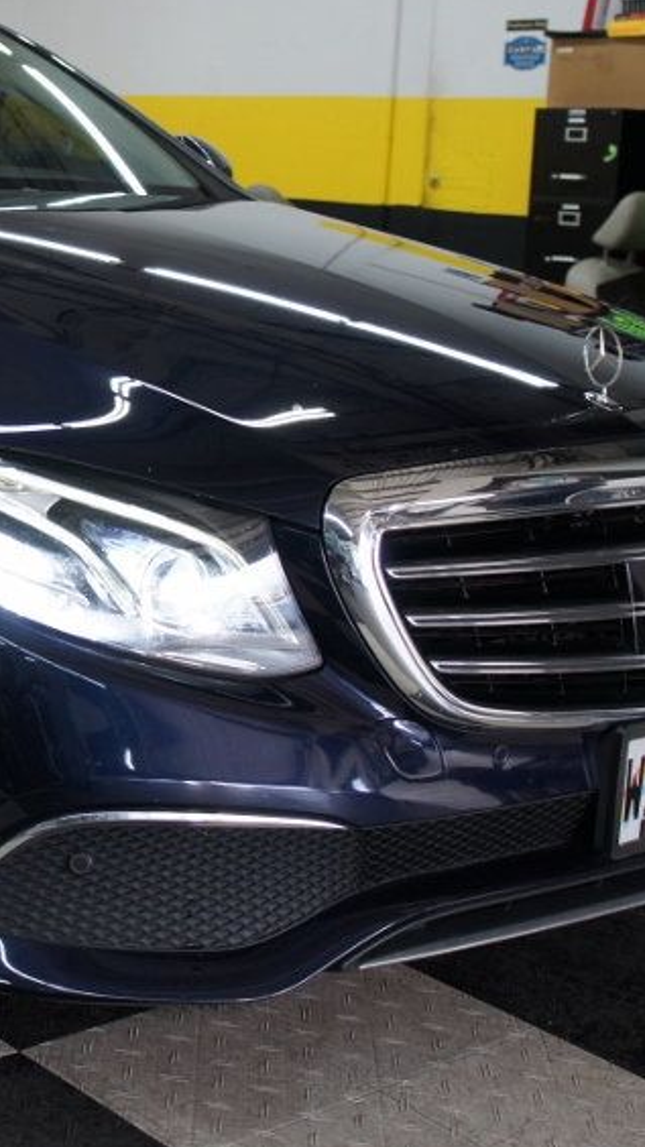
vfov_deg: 36.5
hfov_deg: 20.1
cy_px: 471
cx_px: -67
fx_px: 1734
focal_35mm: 57
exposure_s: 1/30
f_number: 4
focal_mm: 20
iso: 200
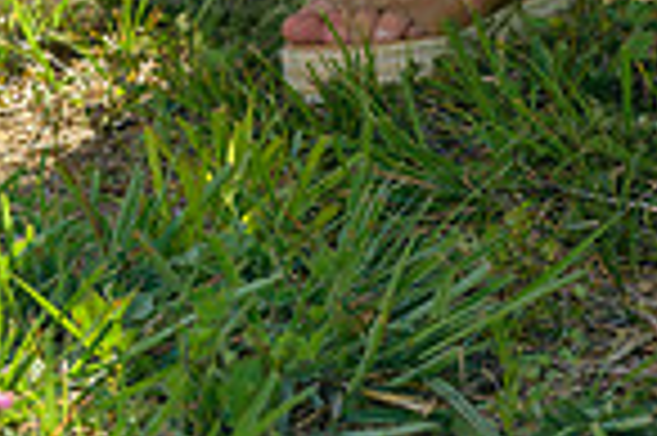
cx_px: 223
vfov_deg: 5.1
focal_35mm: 262
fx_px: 4776
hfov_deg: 7.9
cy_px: -571
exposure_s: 1/800
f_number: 5.6
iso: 100
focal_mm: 85
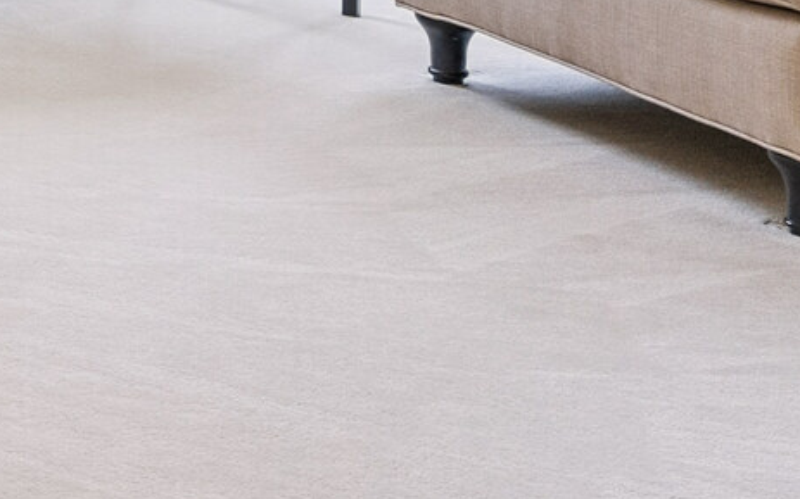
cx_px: -646
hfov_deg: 15.5
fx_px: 2506
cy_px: -597
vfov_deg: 10.2
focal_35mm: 115
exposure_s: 1/6
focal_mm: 17
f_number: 8
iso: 320
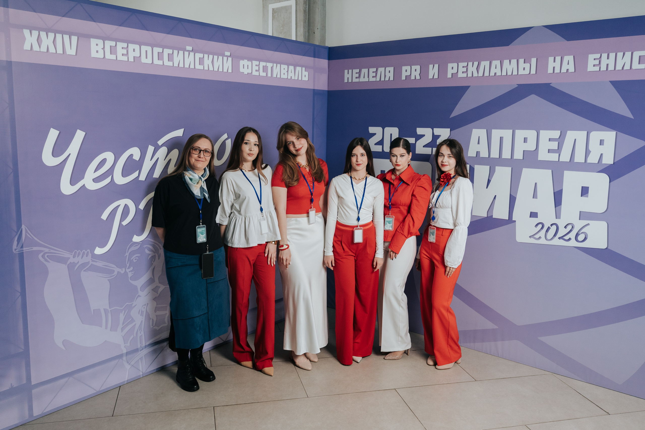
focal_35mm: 31
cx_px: 327
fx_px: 555
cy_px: 203
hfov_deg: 60.3
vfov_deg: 42.3
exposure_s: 1/160
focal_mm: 28
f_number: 2.8
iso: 800
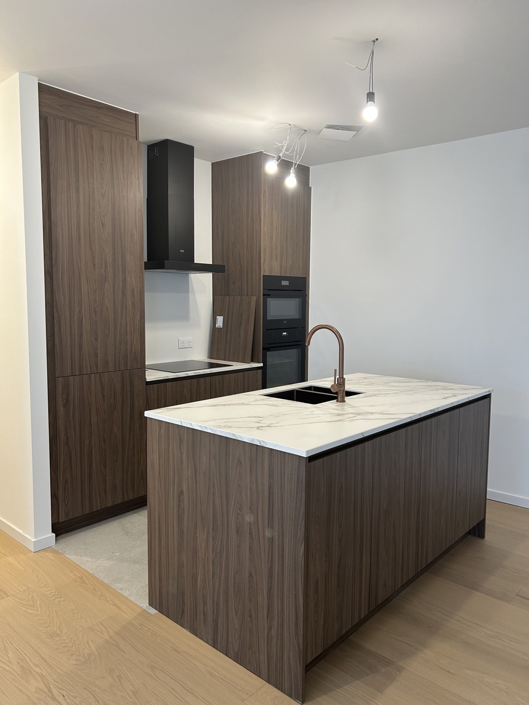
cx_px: 264
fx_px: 530
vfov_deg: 67.3
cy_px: 352
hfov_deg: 53.1
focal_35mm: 26
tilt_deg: -4.7
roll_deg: -0.4
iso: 100
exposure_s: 1/50
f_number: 1.5
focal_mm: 5.7
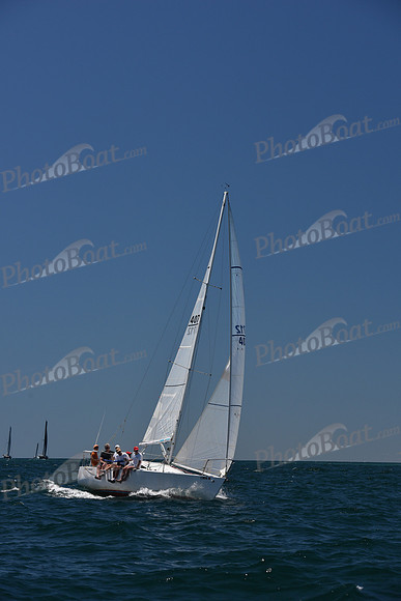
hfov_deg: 14.4
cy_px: 300
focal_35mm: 95
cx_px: 200
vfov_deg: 21.5
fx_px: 1586
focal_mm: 95
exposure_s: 1/800
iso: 250
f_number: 7.1
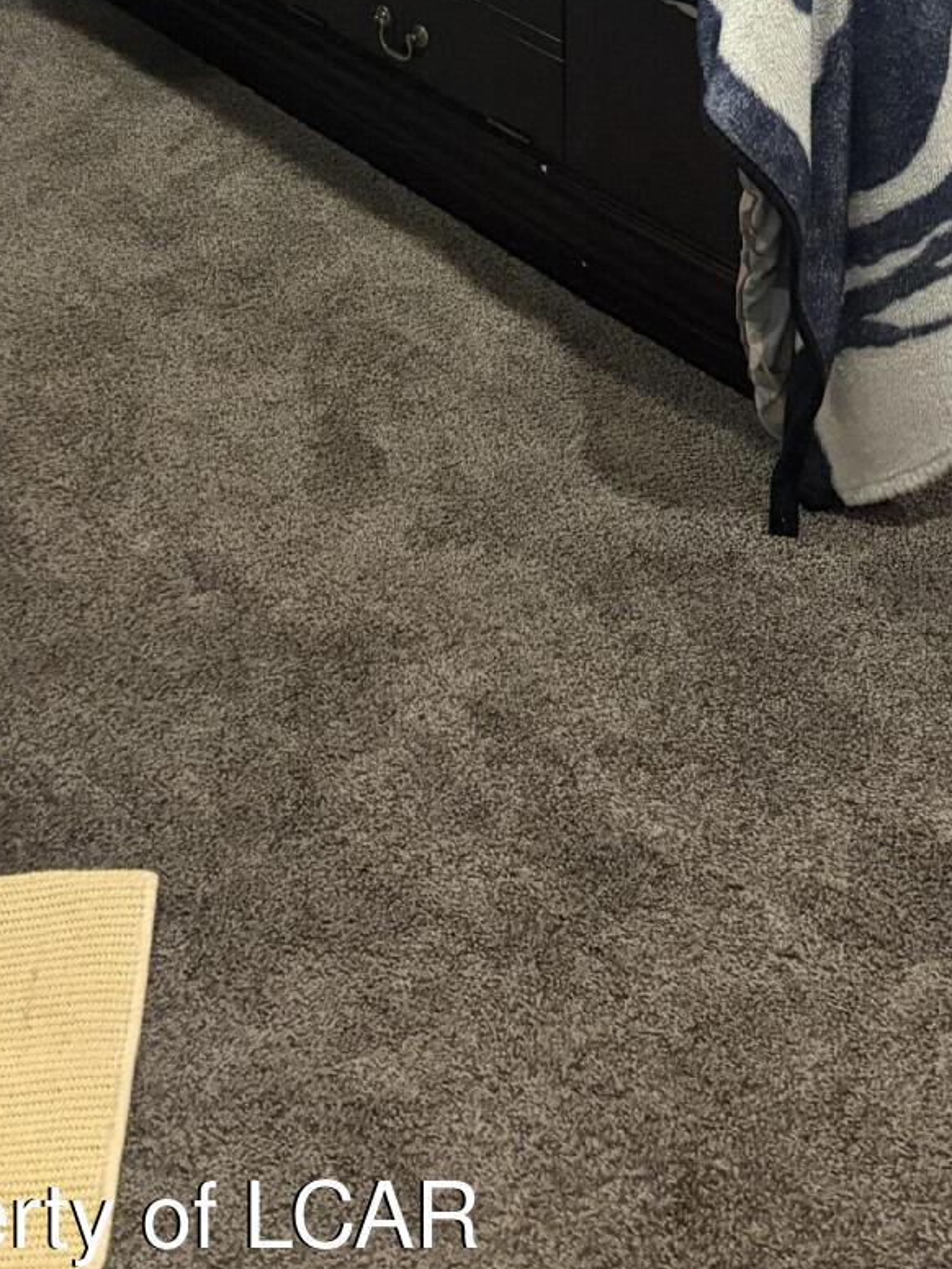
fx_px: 2457
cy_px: -270
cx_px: 687
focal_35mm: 67
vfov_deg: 25.8
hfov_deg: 21.8
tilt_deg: -15.8
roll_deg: -0.1
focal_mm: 5.96
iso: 500
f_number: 1.6
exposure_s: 1/60
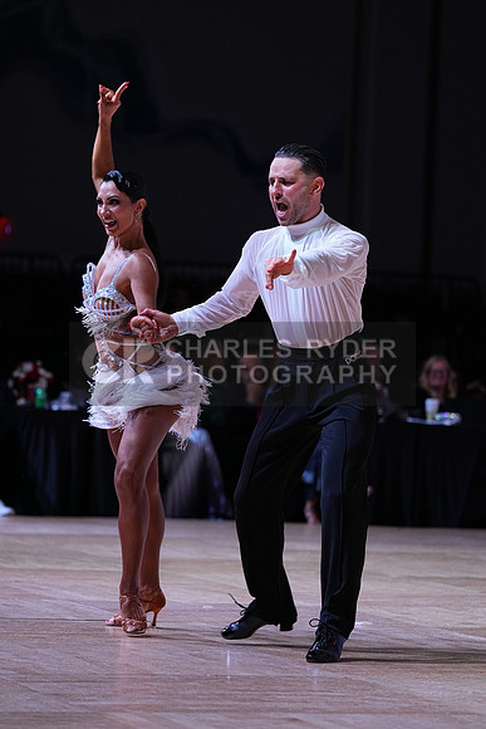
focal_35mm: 172
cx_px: 243
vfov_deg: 11.9
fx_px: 3481
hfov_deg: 8.0
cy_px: 364
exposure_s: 1/500
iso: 1250
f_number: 4
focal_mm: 172
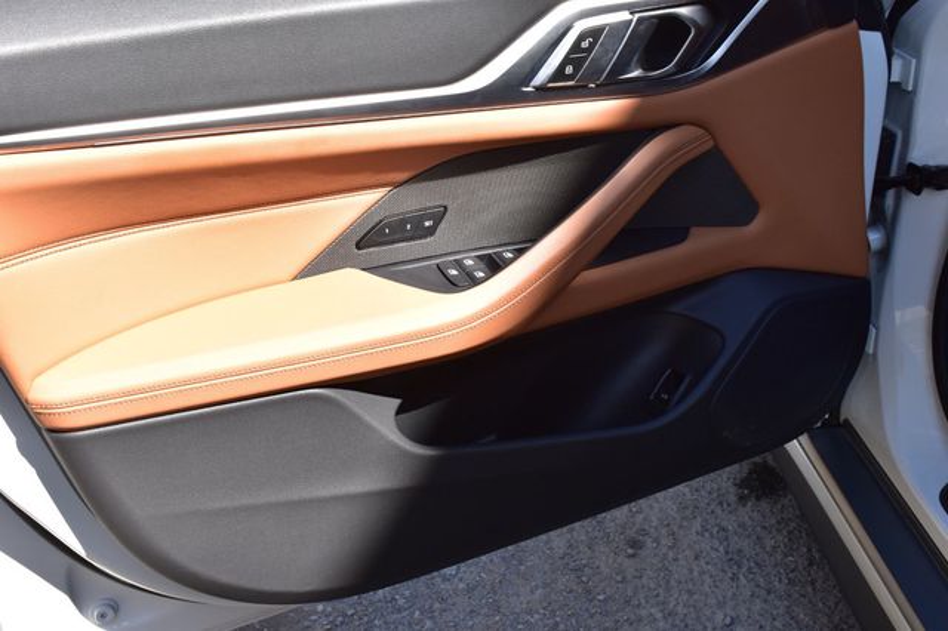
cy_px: 316
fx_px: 1026
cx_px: 474
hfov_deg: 49.6
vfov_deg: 34.2
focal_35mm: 39
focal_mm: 26
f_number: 10
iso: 400
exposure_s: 1/200
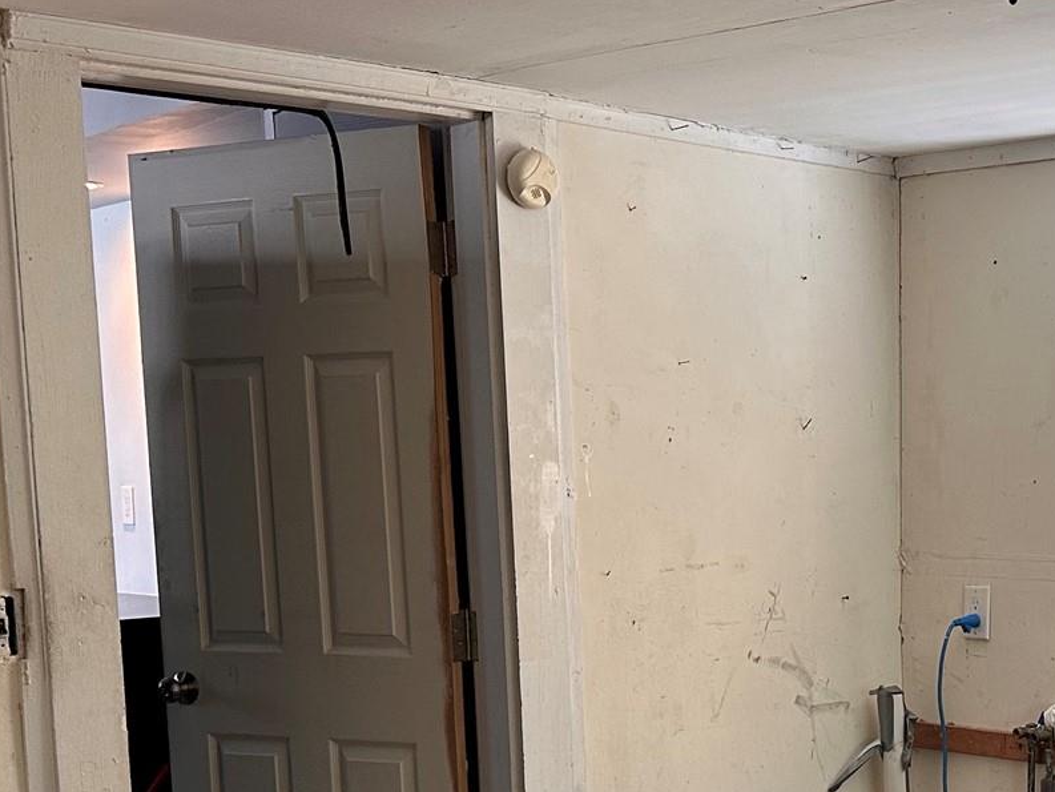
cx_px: 945
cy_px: 699
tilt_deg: -5.5
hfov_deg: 29.9
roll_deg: +0.6
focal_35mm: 62
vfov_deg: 23.1
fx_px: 1890
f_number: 1.78
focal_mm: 6.86
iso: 160
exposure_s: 1/120
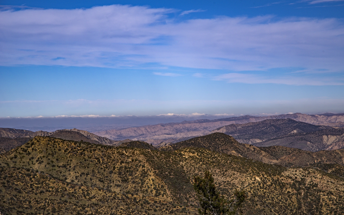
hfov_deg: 19.3
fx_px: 1012
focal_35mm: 108
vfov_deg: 12.1
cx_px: 172
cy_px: 112
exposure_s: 1/200
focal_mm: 105
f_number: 11
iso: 100
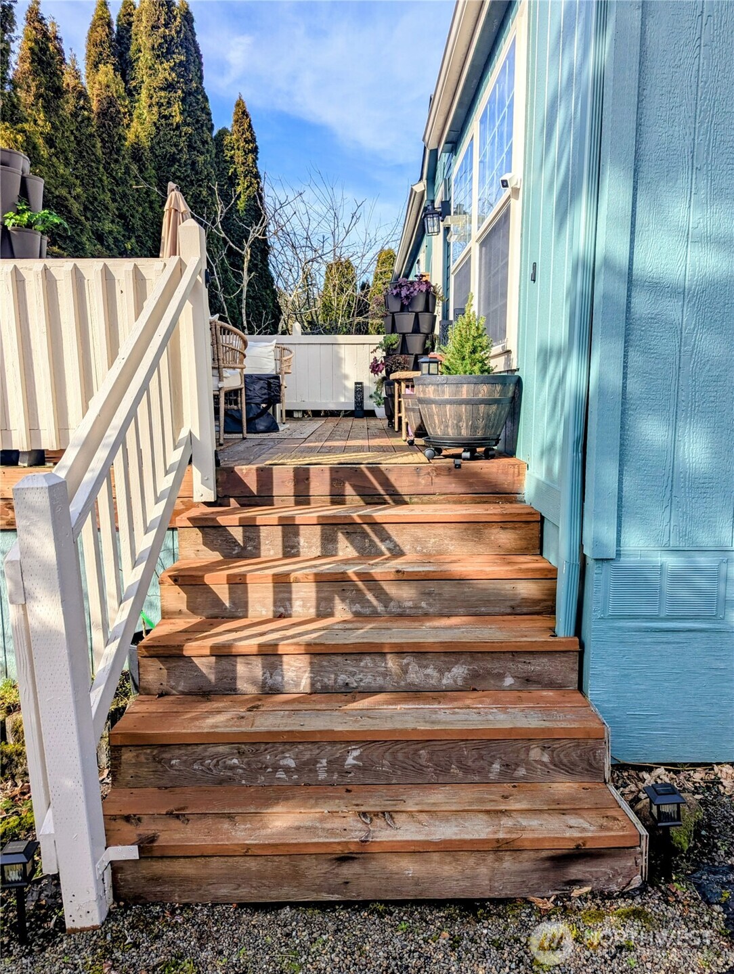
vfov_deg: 71.5
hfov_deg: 57.0
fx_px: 677
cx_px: 367
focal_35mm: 24
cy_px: 487
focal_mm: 6.81
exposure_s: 1/1471
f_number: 1.85
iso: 45
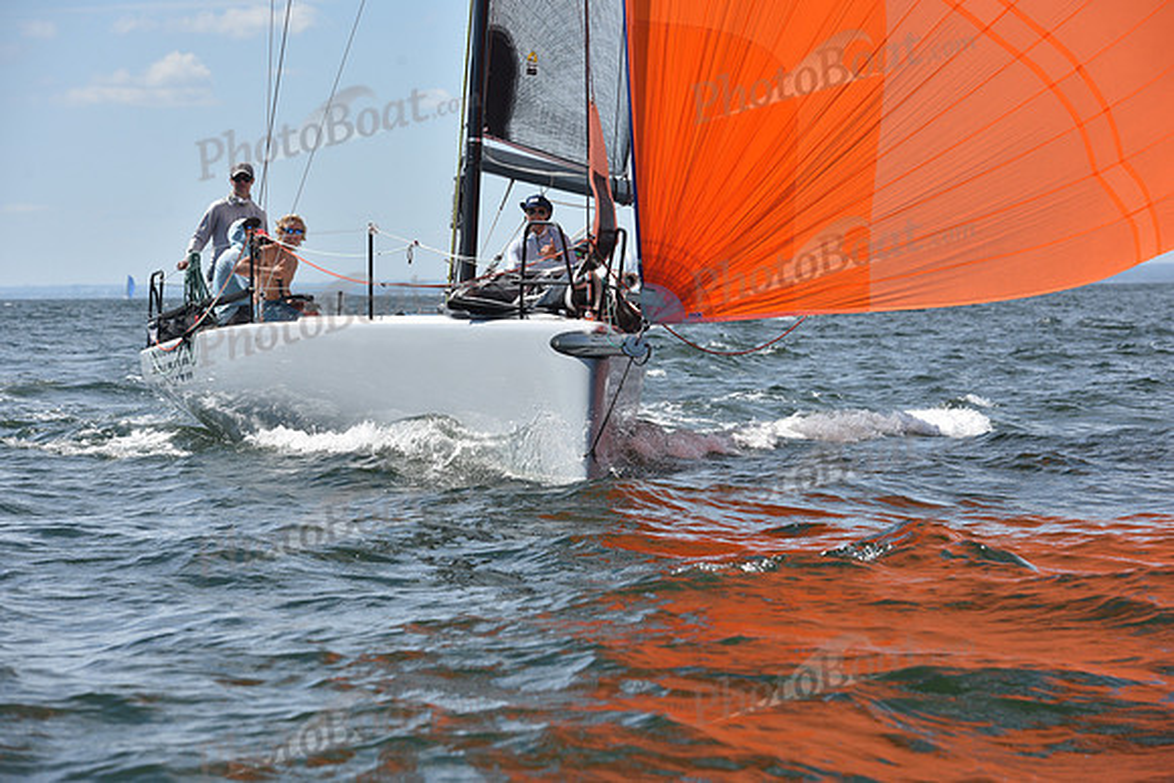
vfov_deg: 9.8
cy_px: 392
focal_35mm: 140
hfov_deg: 14.7
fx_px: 4566
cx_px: 587
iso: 320
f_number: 9
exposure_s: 1/1250
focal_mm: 140
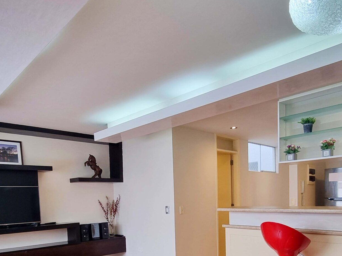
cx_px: 181
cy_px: 211
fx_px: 267
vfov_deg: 48.0
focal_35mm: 27
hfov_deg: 65.3
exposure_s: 1/60
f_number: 2.2
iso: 64
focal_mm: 2.2
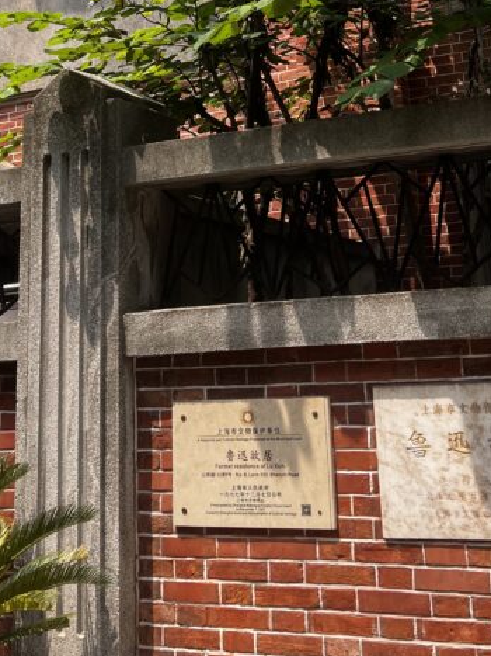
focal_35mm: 57
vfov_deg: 32.0
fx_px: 1078
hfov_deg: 25.6
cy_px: 55
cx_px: 260
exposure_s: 1/1412
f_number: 1.5
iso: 50
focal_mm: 5.7
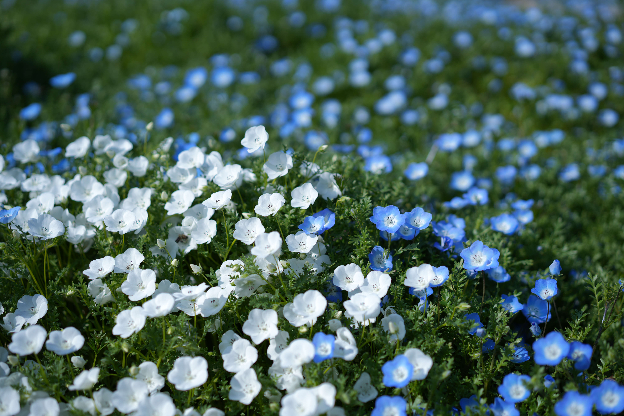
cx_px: 312
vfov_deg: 24.6
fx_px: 953
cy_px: 208
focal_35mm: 55
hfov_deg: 36.2
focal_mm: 55
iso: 100
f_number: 2.5
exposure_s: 1/2500
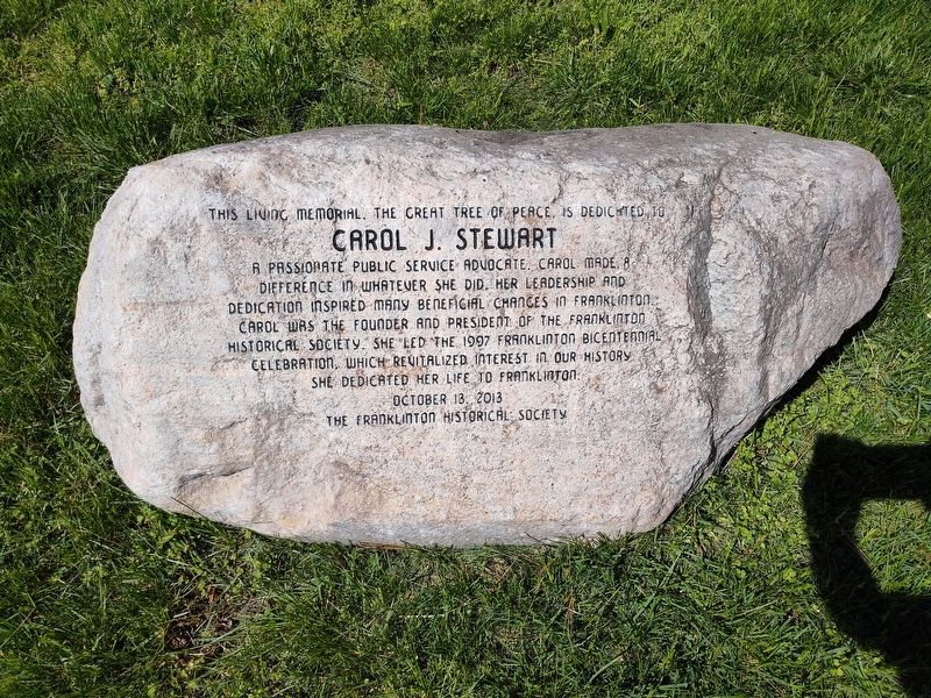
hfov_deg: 73.9
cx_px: 466
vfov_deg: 58.9
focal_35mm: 23
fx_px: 619
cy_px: 349
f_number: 1.8
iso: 100
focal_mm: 5.56
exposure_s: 1/2247
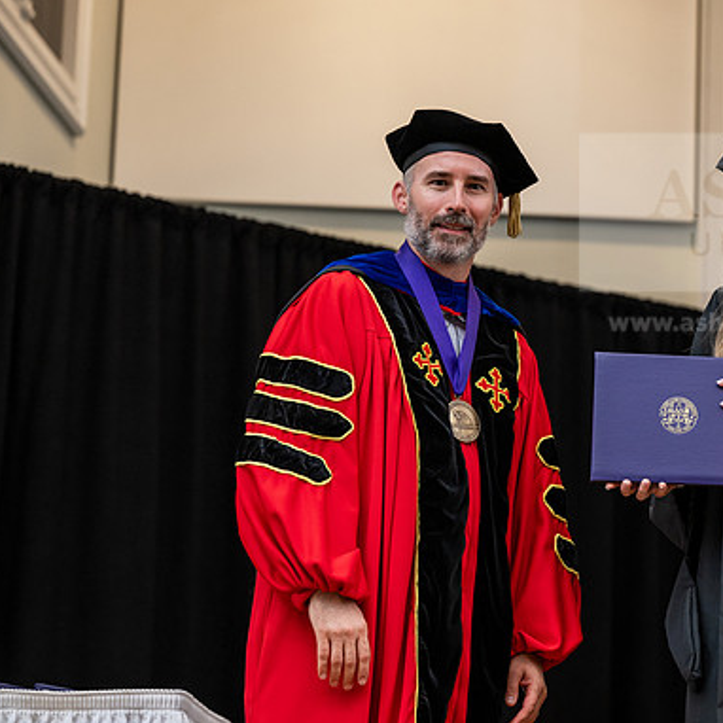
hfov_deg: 15.6
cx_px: 522
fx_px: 2623
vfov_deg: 15.7
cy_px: 362
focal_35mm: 111
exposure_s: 1/200
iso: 1600
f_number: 3.5
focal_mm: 86
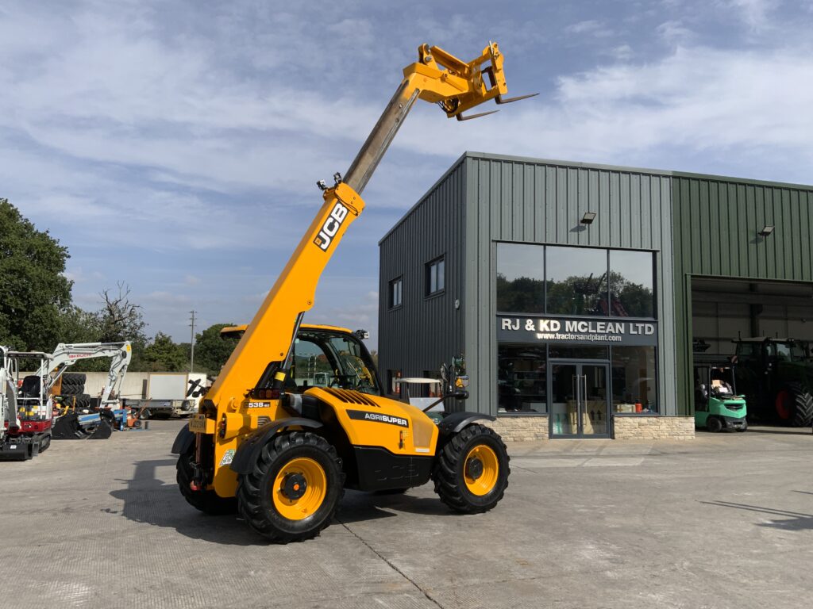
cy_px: 304
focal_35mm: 29
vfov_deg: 48.2
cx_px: 406
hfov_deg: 61.7
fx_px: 681
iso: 20
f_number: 1.8
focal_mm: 3
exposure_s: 1/2959
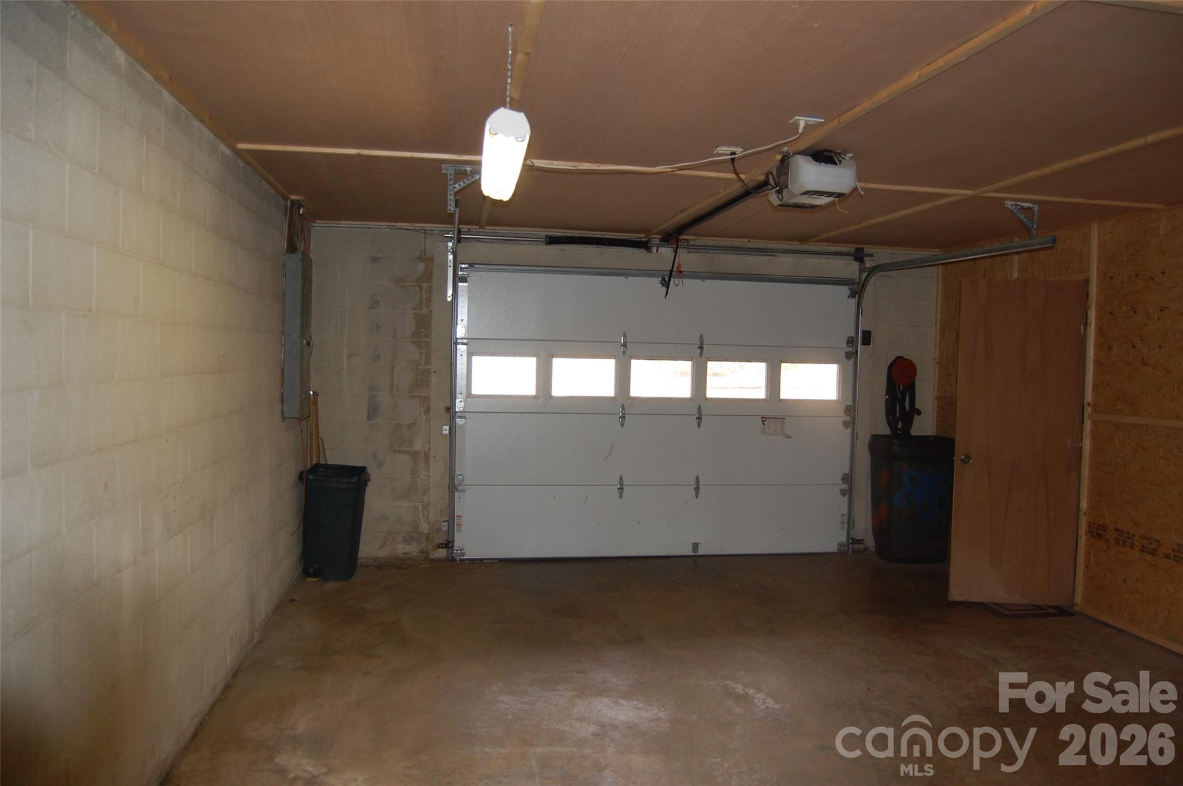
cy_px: 393
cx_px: 592
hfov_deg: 67.4
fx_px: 886
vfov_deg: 47.8
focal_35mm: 27
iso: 400
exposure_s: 1/60
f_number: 3.5
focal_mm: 18
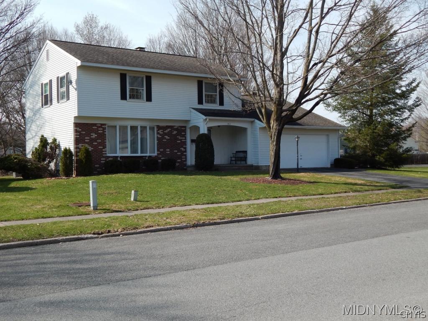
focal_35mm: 43
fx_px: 532
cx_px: 214
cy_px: 160
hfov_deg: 43.9
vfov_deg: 33.6
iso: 125
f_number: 3.6
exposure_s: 1/800
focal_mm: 7.7
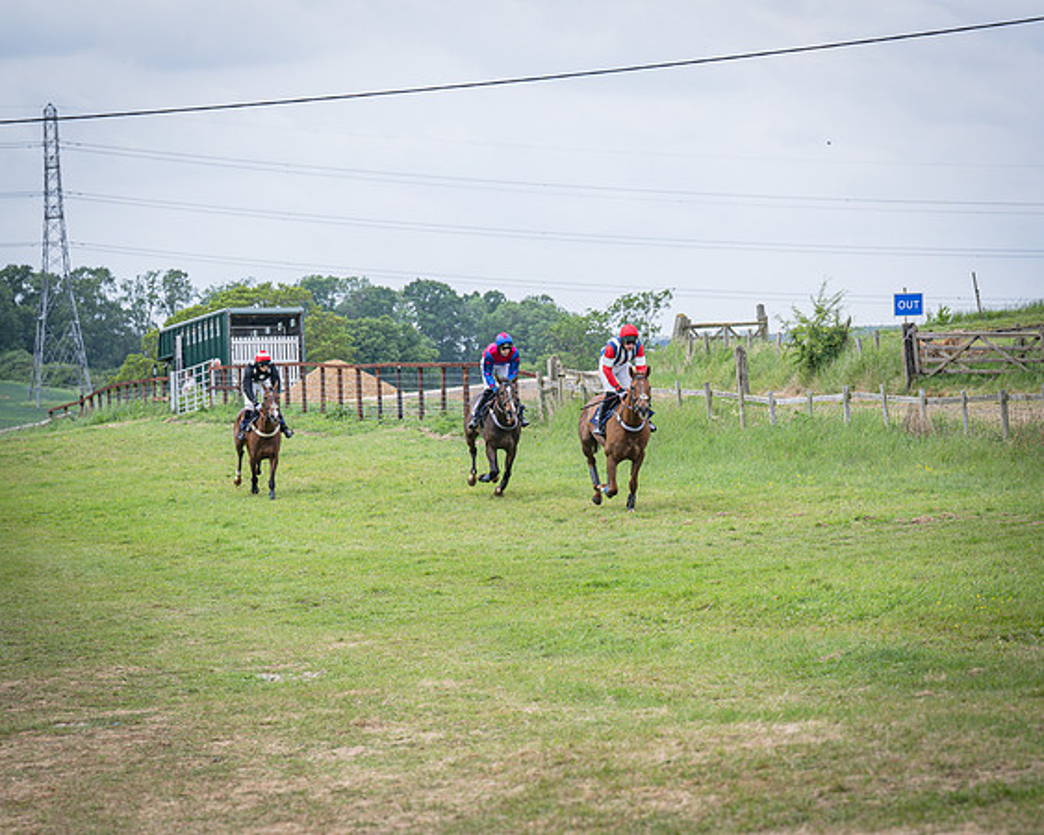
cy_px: 476
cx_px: 561
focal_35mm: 139
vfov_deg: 11.1
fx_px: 4283
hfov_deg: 13.9
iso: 400
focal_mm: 93
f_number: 5
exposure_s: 1/1600
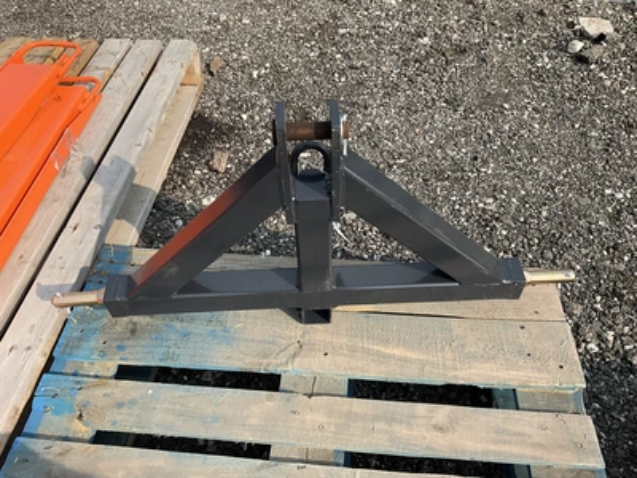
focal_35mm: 29
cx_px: 318
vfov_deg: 48.2
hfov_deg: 61.7
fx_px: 534
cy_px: 239
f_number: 1.8
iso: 25
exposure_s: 1/1076
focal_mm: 3
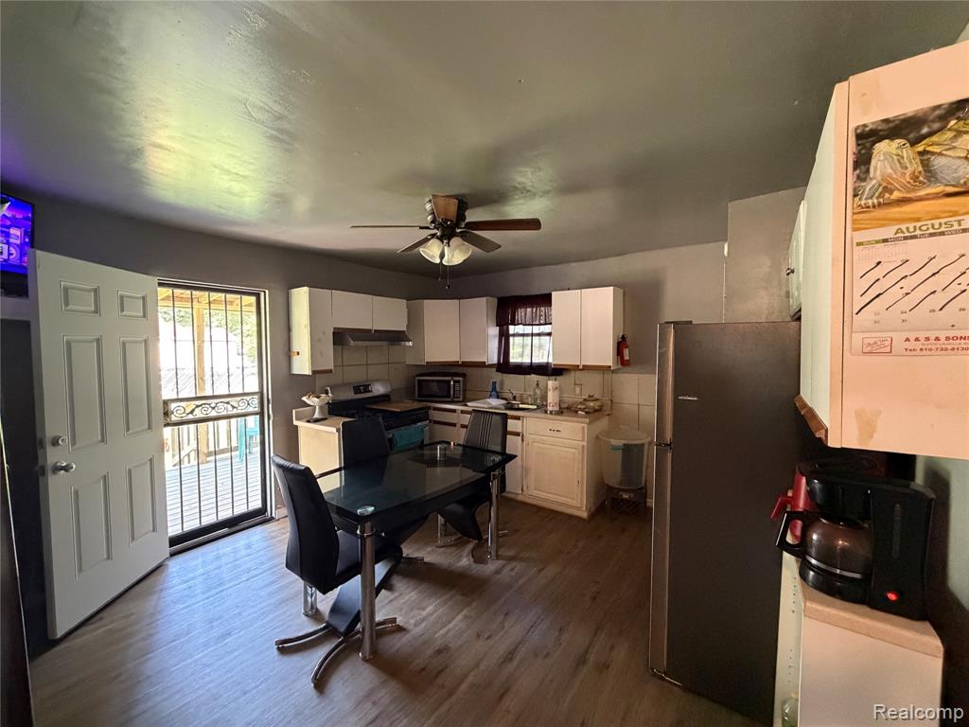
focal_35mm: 14
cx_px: 484
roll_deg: +0.7
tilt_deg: -2.7
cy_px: 364
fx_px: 392
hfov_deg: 102.1
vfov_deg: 85.7
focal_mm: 2.22
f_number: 2.2
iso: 640
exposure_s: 1/60
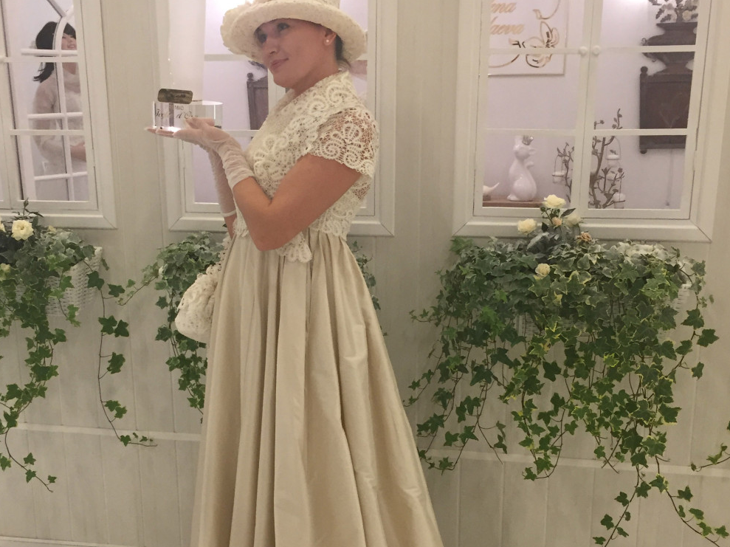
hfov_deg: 42.9
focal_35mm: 44
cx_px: 318
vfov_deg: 32.7
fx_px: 928
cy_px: 332
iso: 64
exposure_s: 1/33
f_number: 2.2
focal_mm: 4.15
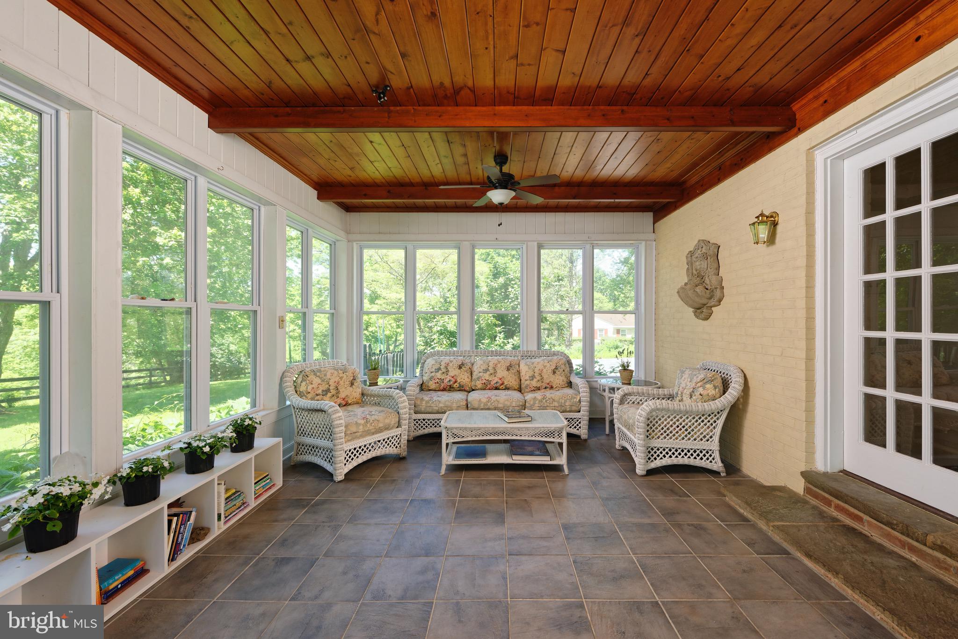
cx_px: 479
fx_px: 373
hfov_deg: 104.2
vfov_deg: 81.2
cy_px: 320
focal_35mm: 14
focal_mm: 14
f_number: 8
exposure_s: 1/40
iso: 320
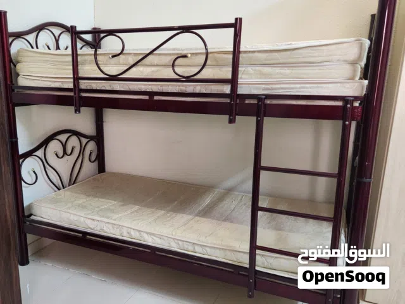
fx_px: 269
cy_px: 152
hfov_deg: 73.9
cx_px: 202
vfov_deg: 58.9
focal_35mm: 23
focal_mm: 5.4
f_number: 1.8
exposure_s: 1/120
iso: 1000
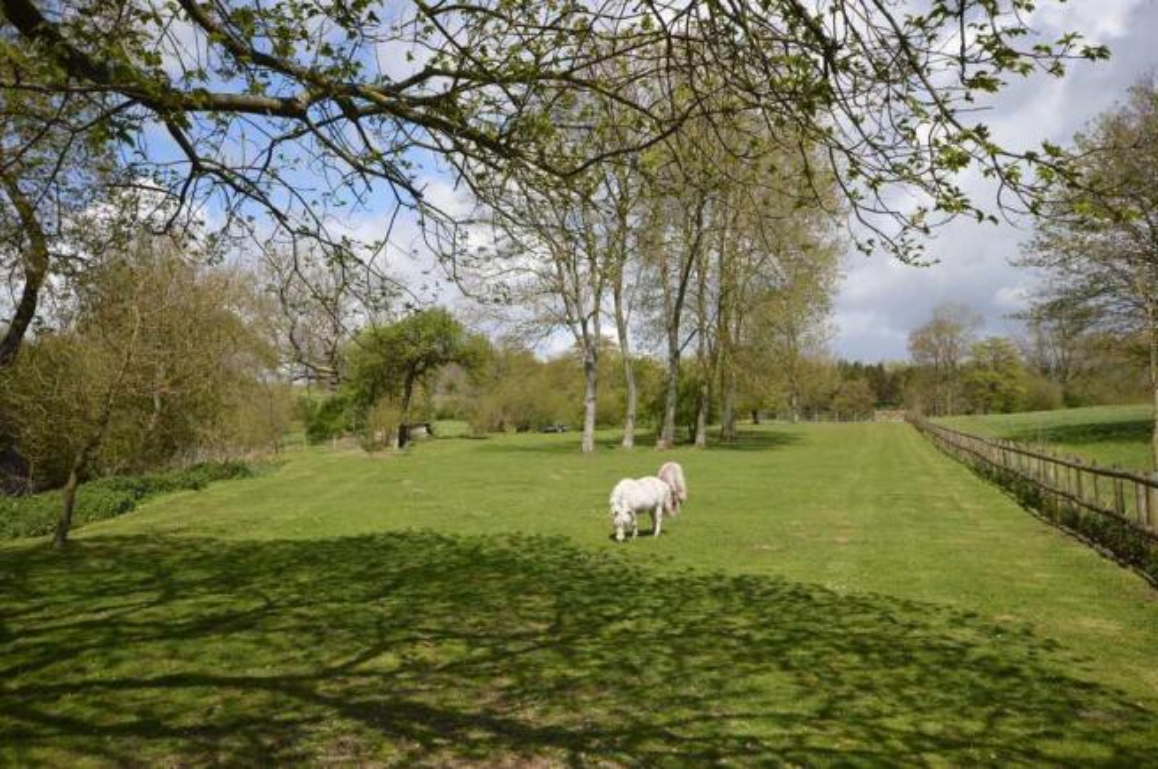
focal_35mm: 30
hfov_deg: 62.0
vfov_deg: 43.5
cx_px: 579
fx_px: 964
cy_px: 384
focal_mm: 20
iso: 100
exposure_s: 1/200
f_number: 7.1
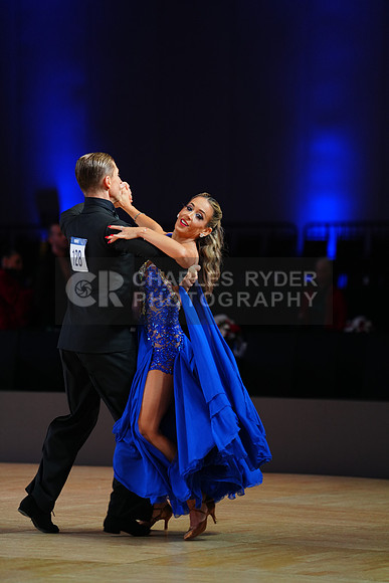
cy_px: 292
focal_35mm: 167
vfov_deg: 12.3
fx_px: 2705
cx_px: 194
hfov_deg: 8.2
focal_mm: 167
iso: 800
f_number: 2.8
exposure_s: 1/400
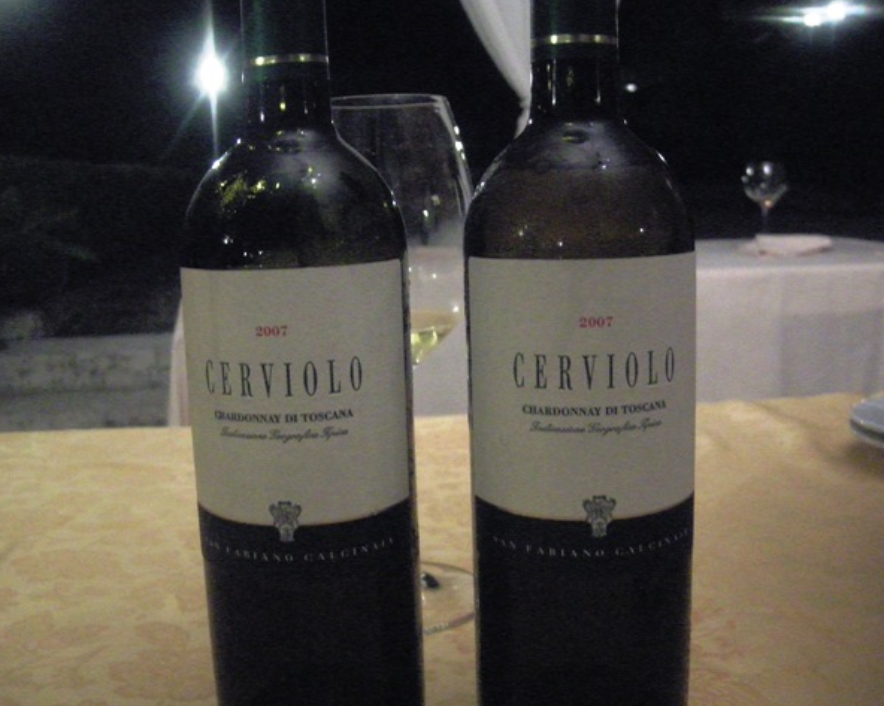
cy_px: 352
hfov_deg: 48.0
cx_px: 449
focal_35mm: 38
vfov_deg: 39.1
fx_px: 994
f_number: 2.7
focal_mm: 7.5
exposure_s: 1/30
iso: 1600
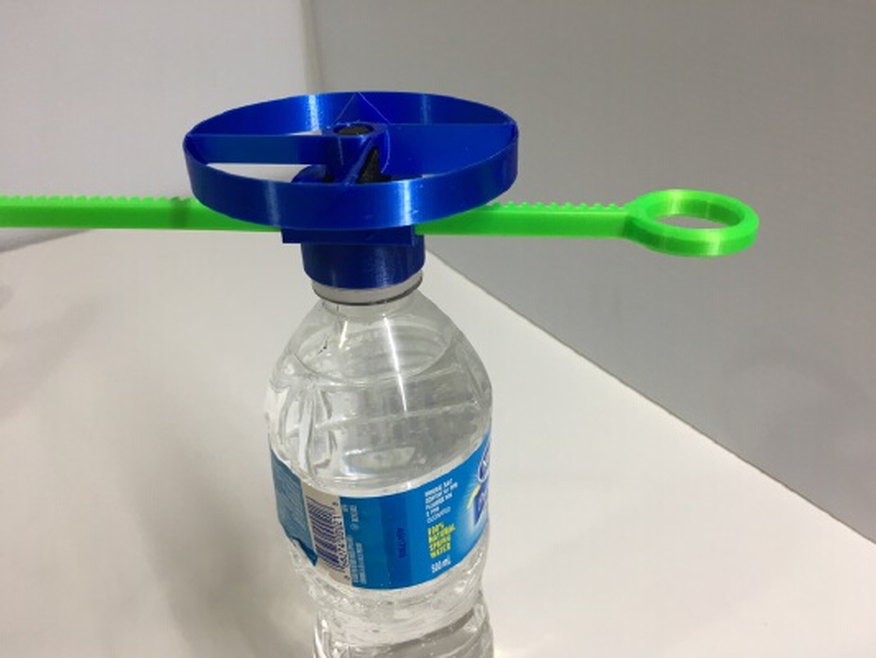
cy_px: 329
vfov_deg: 48.2
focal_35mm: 29
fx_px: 734
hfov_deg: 61.6
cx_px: 438
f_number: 2.2
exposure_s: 1/30
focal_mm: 4.15
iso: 50
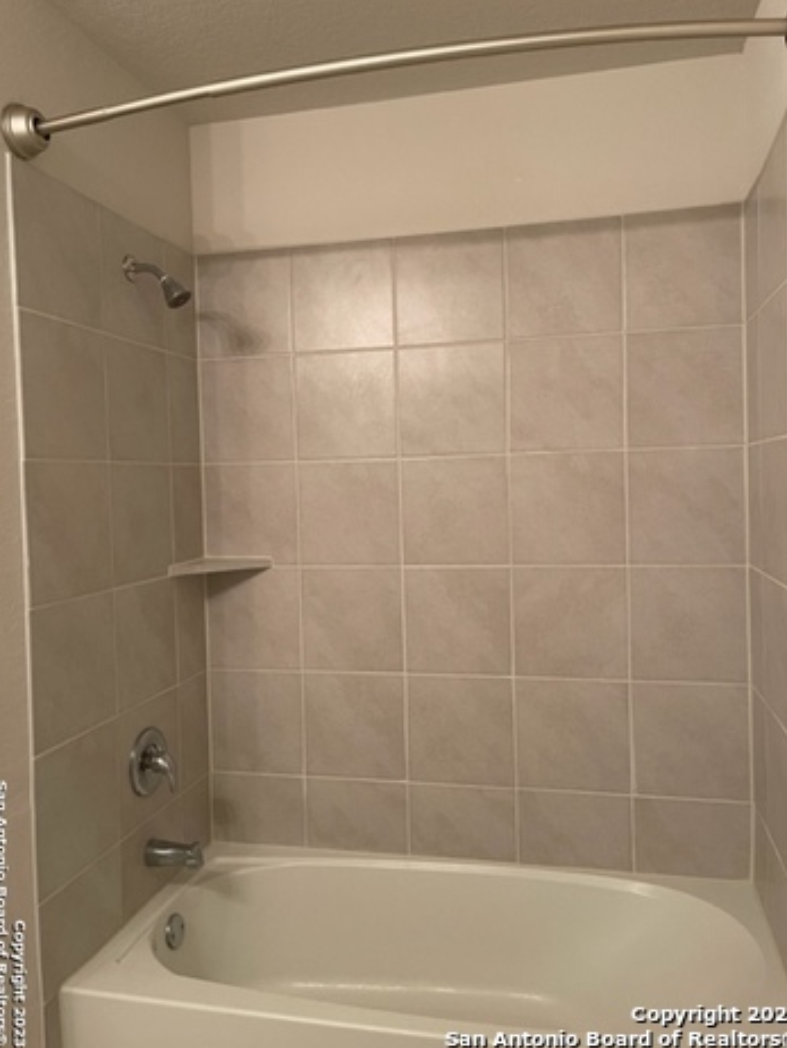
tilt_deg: -1.7
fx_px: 818
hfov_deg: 51.4
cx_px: 399
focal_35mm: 27
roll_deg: +1.4
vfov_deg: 65.3
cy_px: 508
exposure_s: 1/60
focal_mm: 5.1
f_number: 1.6
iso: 200
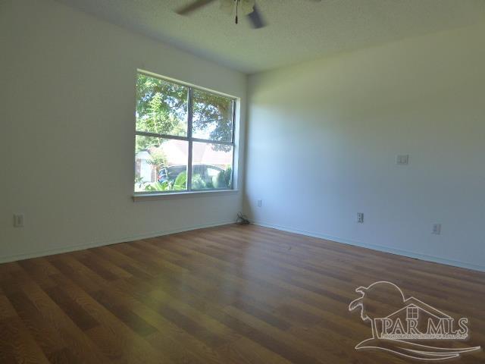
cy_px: 182
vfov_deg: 66.0
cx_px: 242
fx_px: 280
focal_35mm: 20
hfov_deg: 81.7
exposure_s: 1/125
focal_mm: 3.58
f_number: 2.8
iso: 160
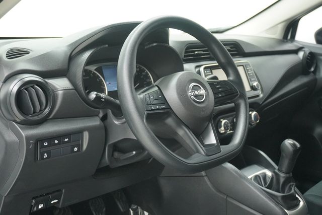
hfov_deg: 46.4
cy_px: 108
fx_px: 376
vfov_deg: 31.9
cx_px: 161
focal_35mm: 42
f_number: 4.5
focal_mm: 28
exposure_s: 1/160
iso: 4000
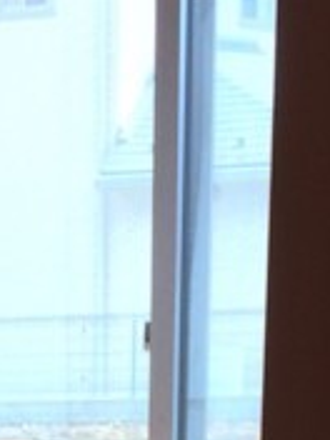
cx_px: -168
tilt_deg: -27.0
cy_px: 1152
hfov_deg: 8.6
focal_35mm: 169
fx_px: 2148
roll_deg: +3.9
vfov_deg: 9.9
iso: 64
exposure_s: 1/120
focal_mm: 4.15
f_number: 2.2
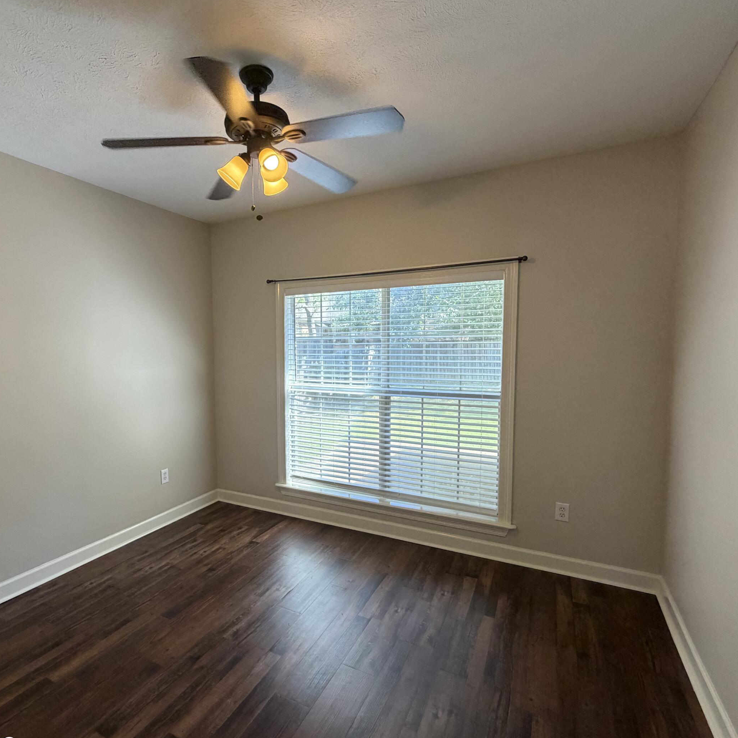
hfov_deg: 80.2
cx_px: 315
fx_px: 434
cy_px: 380
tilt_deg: -4.9
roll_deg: +1.3
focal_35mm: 18
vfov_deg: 80.7
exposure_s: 1/120
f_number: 2.2
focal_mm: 2.22
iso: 200
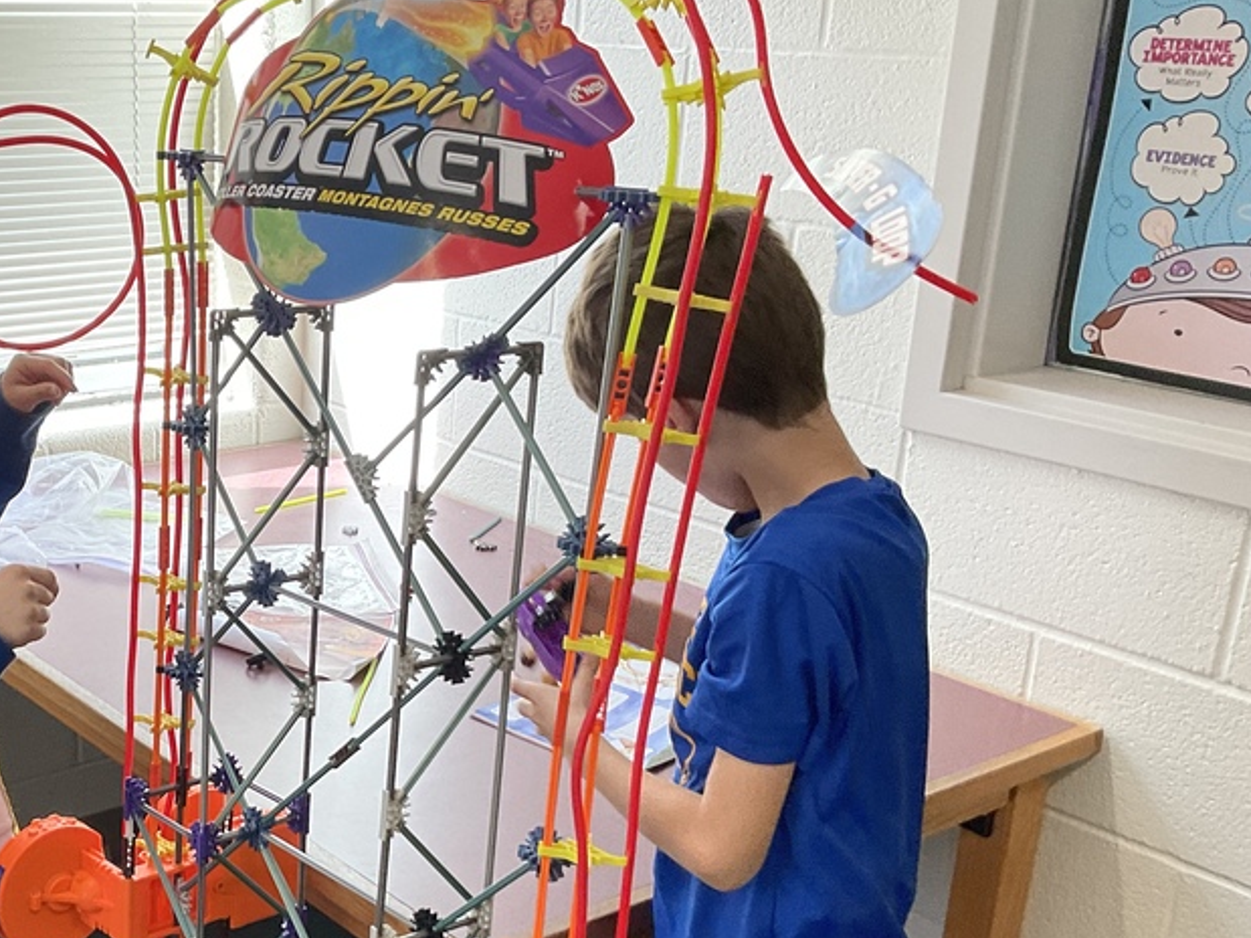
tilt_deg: -22.3
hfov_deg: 38.2
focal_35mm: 48
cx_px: 251
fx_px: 1734
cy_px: 635
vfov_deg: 30.0
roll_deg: -1.4
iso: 64
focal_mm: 3
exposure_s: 1/113
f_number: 1.8
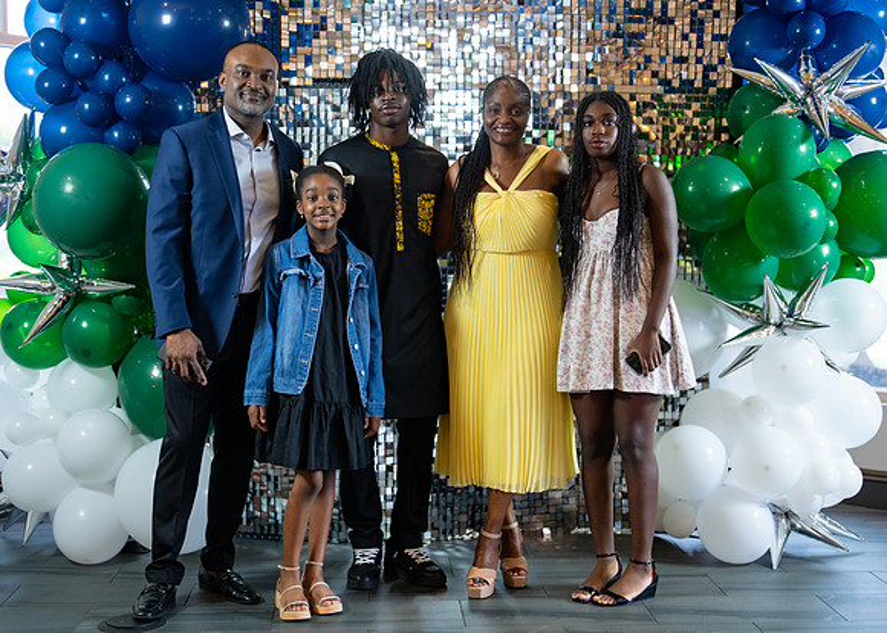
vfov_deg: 26.6
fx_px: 1337
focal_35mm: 53
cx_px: 444
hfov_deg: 36.7
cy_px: 316
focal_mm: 50
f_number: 1.2
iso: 1250
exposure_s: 1/320
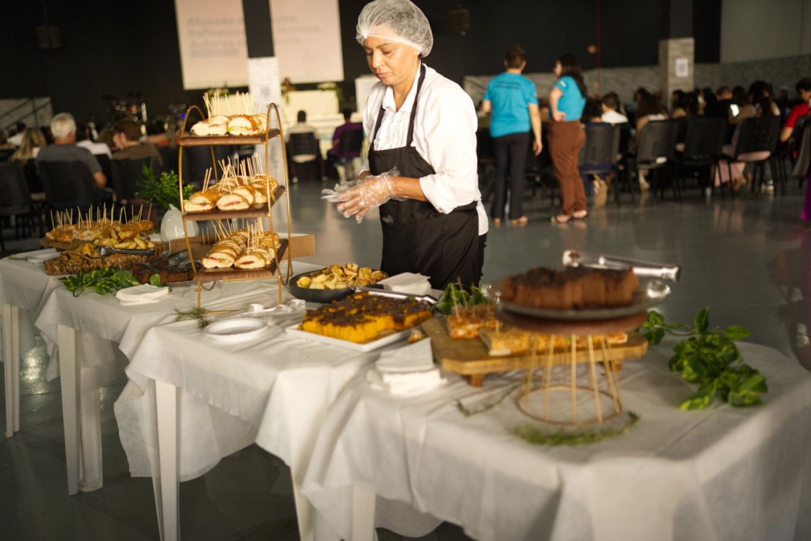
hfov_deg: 54.4
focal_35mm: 35
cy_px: 270
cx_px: 406
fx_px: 789
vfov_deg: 37.9
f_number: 1.8
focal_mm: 35
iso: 800
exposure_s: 1/80
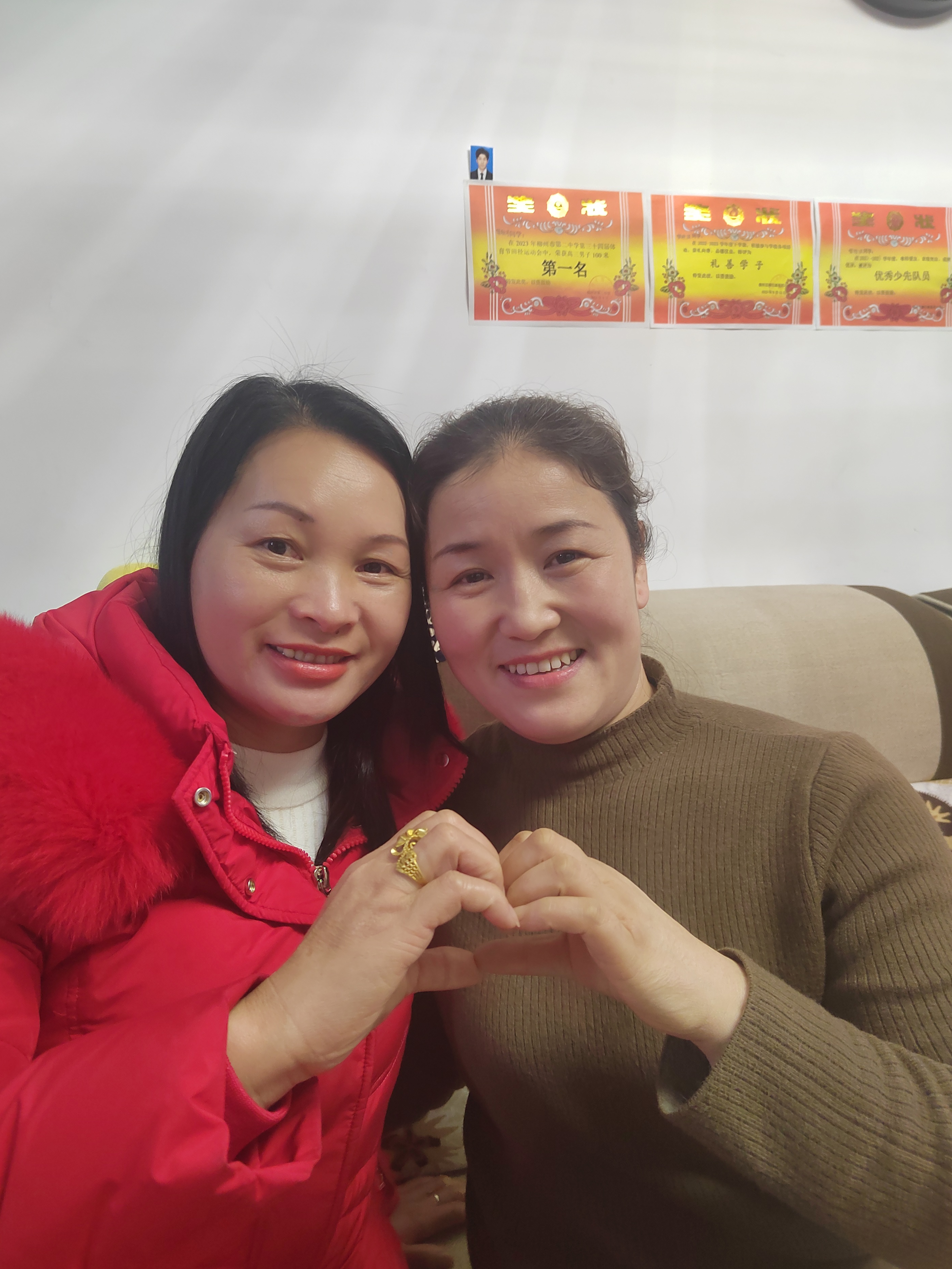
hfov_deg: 56.8
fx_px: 880
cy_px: 643
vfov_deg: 71.6
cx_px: 460
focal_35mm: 24
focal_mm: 5.52
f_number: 1.9
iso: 2178
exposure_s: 1/50
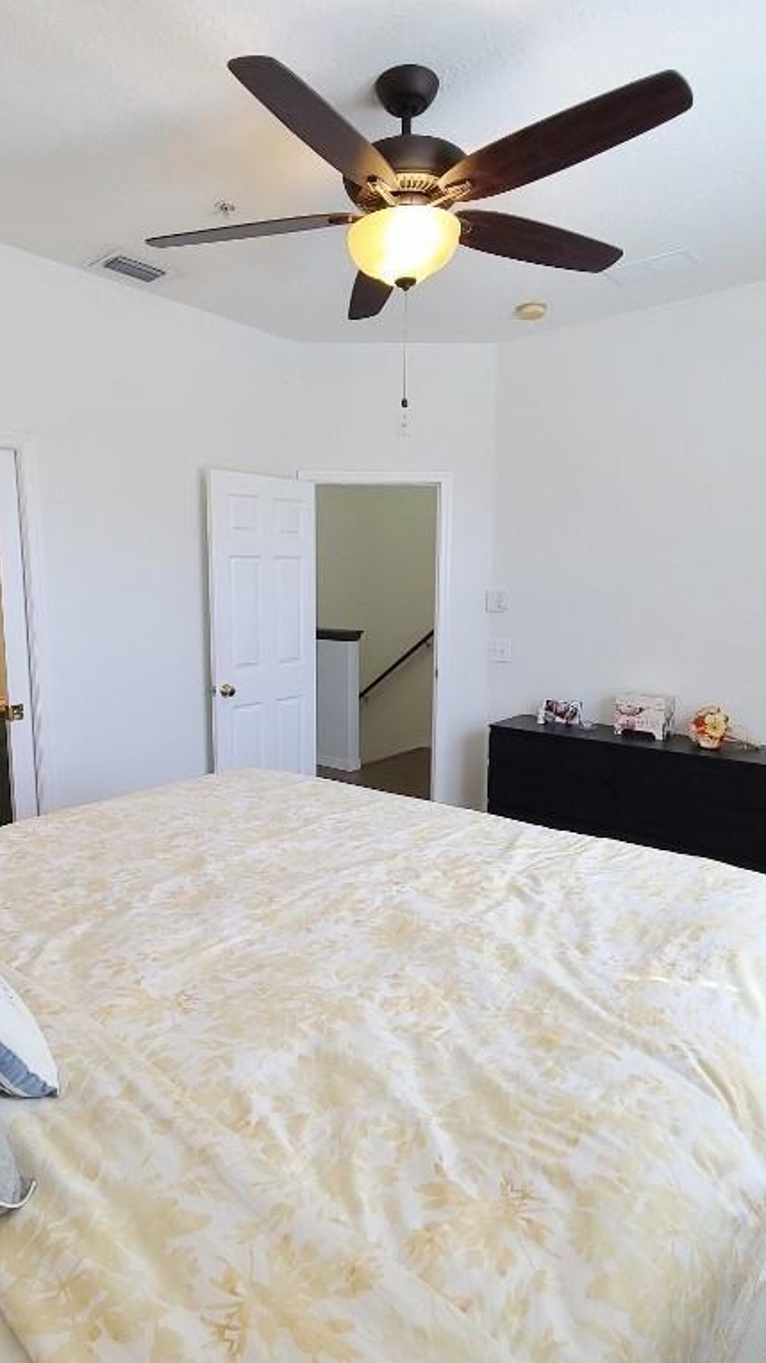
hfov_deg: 57.9
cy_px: 684
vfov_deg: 89.6
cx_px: 312
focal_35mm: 19
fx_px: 686
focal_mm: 2.2
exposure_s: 1/59
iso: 64
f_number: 2.2
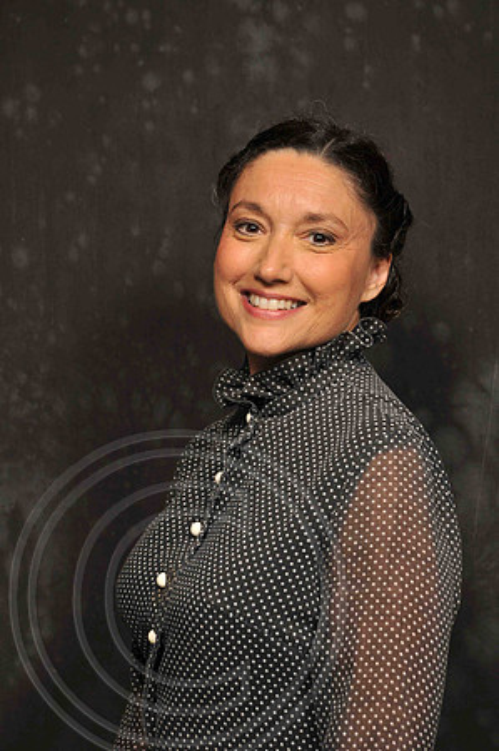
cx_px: 250
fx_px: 2188
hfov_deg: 13.0
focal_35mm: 105
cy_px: 376
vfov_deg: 19.5
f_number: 7.1
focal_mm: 70
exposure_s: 1/125
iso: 200
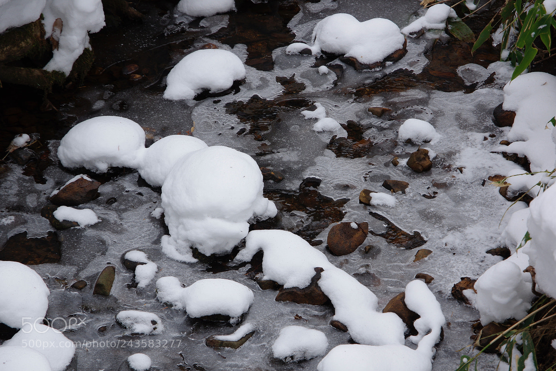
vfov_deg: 10.8
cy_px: 186
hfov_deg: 16.1
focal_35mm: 127
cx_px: 278
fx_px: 1961
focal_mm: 85
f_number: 5.6
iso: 100
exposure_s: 1/100
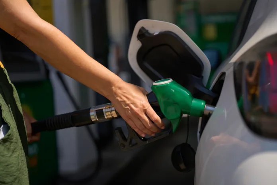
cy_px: 92
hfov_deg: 39.6
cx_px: 138
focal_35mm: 50
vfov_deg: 27.0
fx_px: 385
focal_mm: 50
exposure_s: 1/2000
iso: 100
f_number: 2
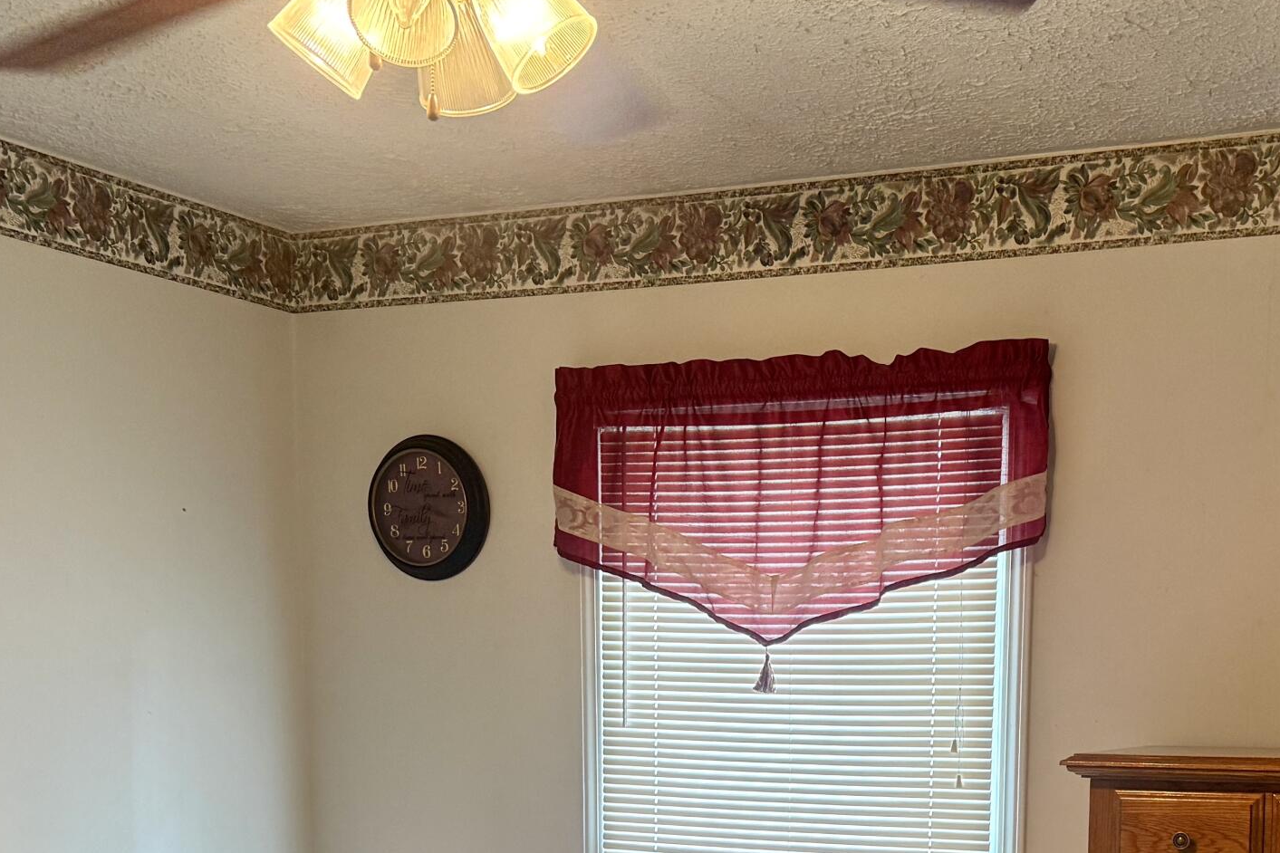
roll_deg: -0.1
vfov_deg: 23.9
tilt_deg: -8.6
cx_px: 858
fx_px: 1884
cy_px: 939
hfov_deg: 37.1
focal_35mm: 53
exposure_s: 1/60
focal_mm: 6.76
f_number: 1.78
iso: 250
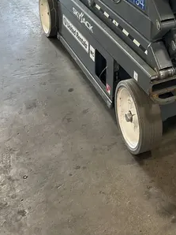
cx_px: 199
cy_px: -33
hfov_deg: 21.6
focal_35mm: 64
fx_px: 434
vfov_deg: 27.4
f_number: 1.5
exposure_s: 1/60
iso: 160
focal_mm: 5.7
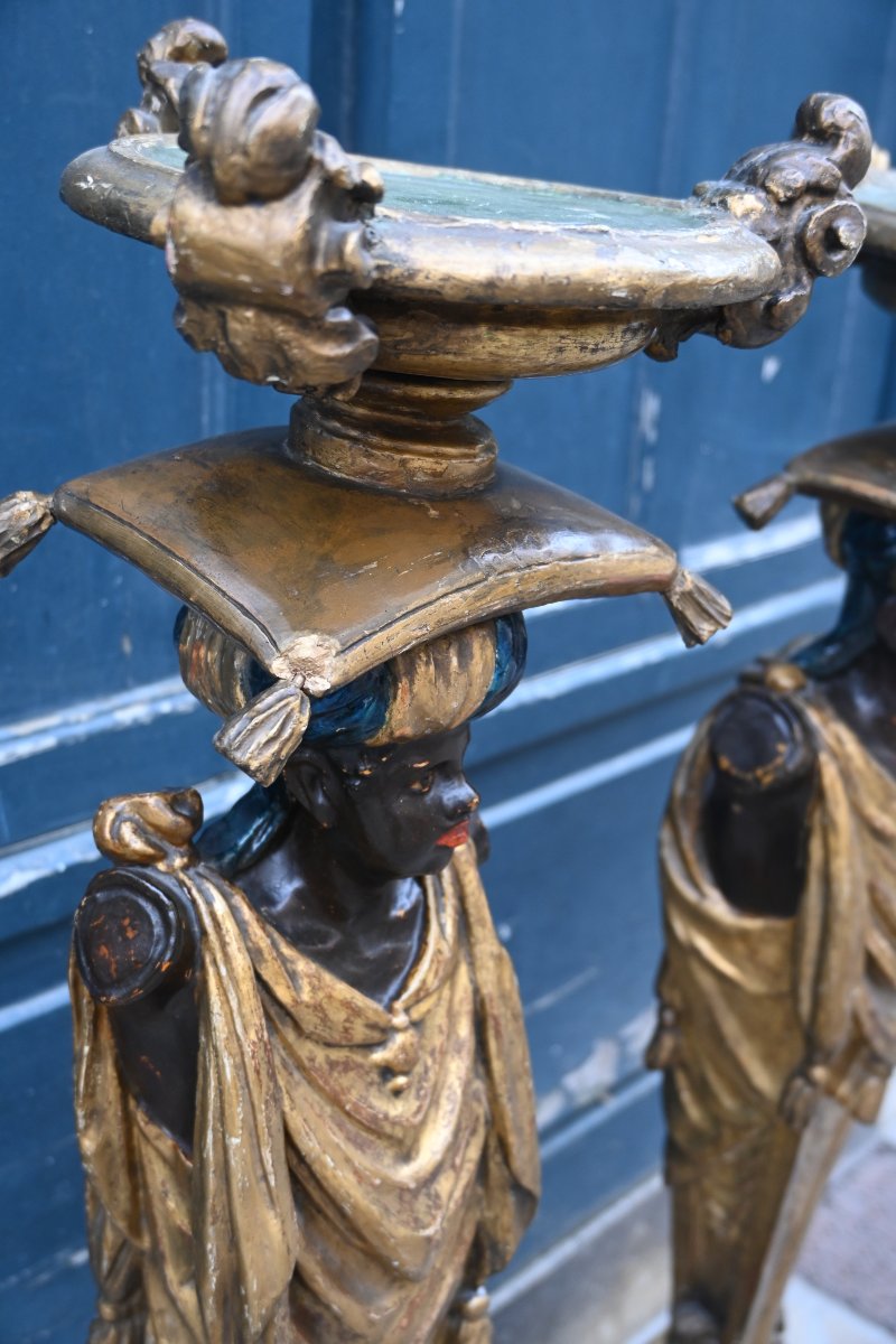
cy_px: 672
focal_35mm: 40
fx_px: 1512
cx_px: 448
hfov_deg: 33.0
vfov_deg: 47.9
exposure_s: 1/125
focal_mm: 27
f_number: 3.8
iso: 400
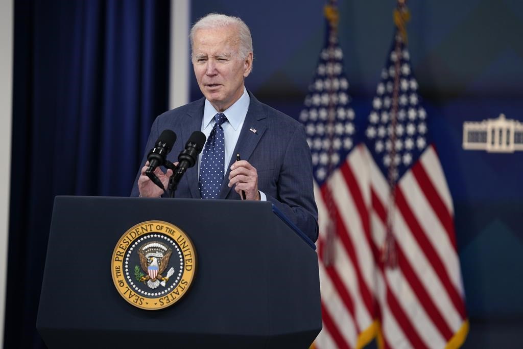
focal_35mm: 200
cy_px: 174
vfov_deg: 6.9
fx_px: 2906
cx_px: 262
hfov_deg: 10.3
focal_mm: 200
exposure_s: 1/250
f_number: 2.8
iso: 800
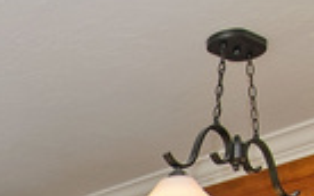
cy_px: 483
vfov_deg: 12.0
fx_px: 727
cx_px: -159
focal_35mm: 85
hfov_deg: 20.7
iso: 200
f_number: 5
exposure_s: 1/60
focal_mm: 12
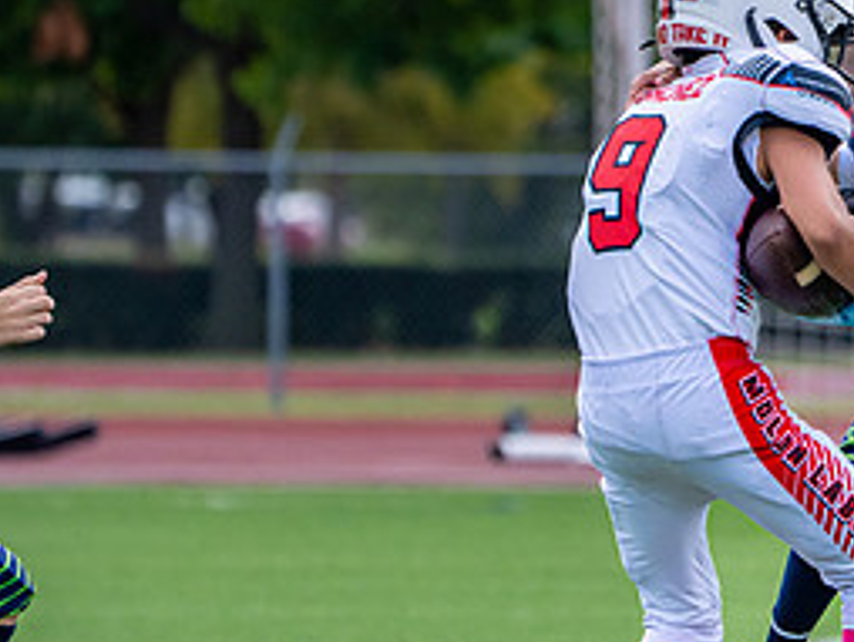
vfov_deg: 2.0
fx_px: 18669
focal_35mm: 756
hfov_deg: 2.6
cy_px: 309
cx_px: 1074
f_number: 5.6
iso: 800
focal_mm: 244
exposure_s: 1/3200
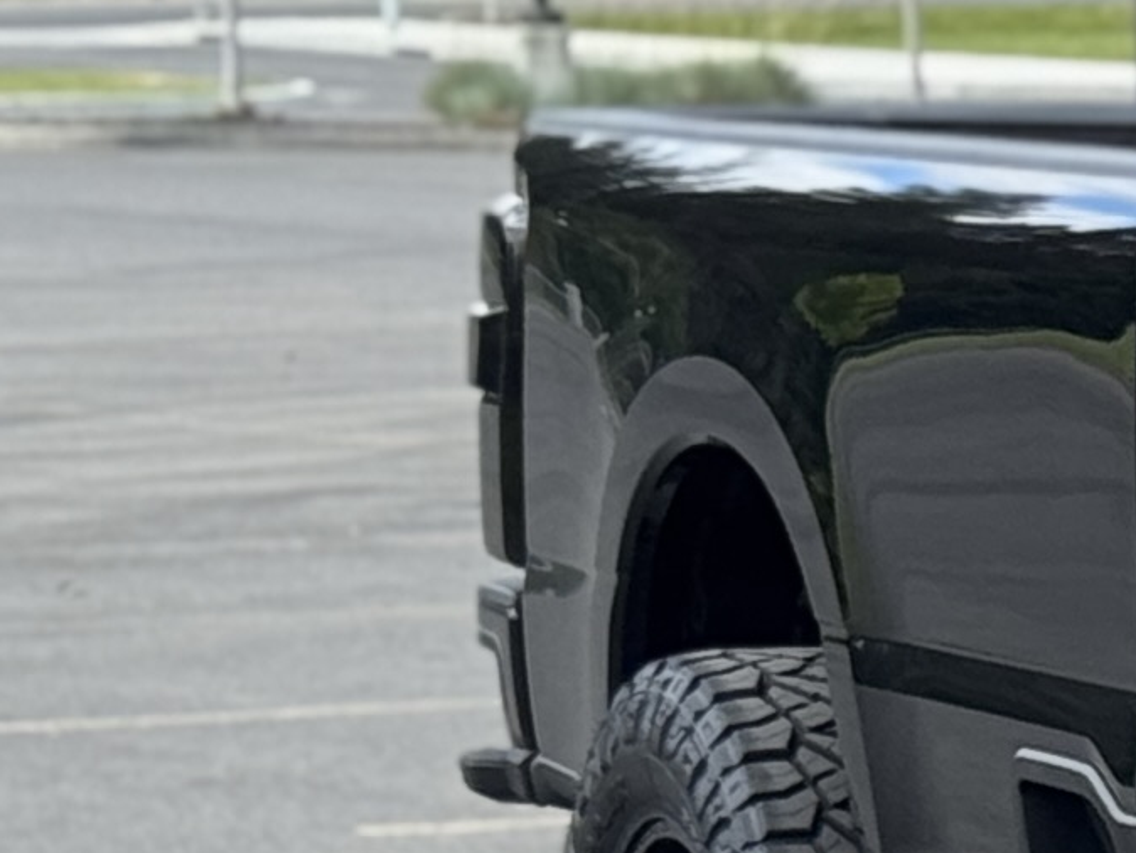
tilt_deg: -7.6
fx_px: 9422
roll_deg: +0.0
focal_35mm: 287
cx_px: 2717
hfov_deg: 6.6
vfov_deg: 5.2
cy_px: 944
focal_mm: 6.76
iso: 64
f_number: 1.78
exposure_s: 1/1339
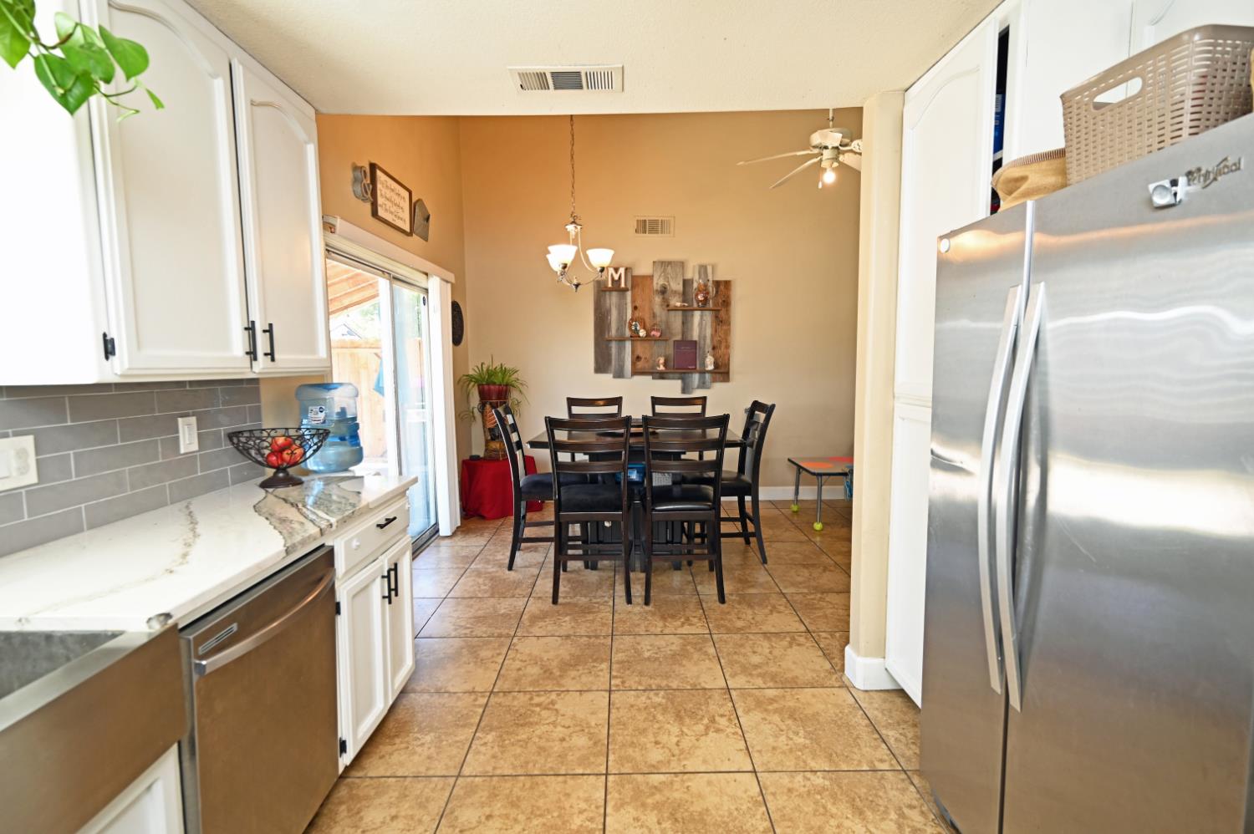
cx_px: 627
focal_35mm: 16
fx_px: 574
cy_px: 417
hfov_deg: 95.0
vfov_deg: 72.0
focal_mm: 16.5
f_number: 4
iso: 400
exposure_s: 1/60
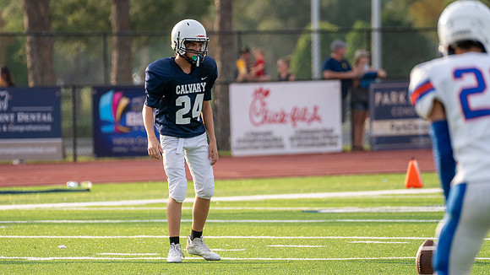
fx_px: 6655
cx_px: 191
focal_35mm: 512
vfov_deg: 2.4
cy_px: 146
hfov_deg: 4.2
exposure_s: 1/1000
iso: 500
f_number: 5.6
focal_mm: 400
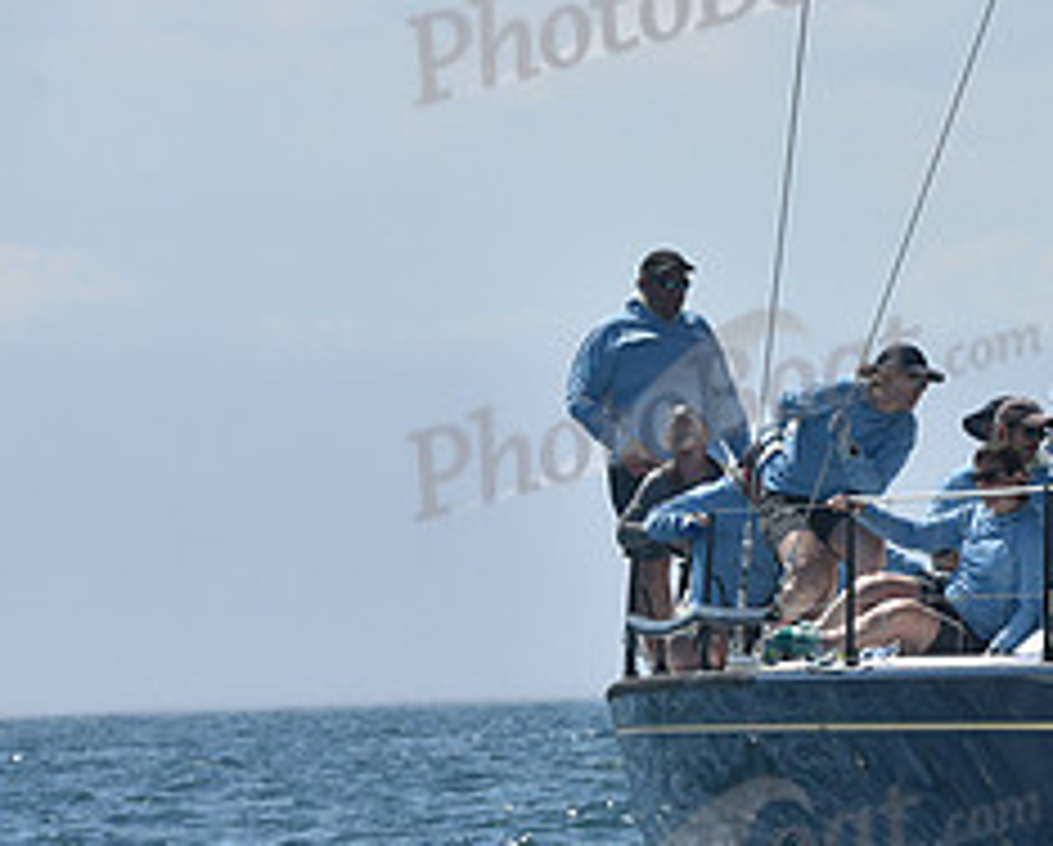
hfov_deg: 5.3
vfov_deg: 4.3
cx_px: 1278
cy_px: 574
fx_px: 11238
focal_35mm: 360
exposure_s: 1/1600
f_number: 8
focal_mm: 155
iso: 320
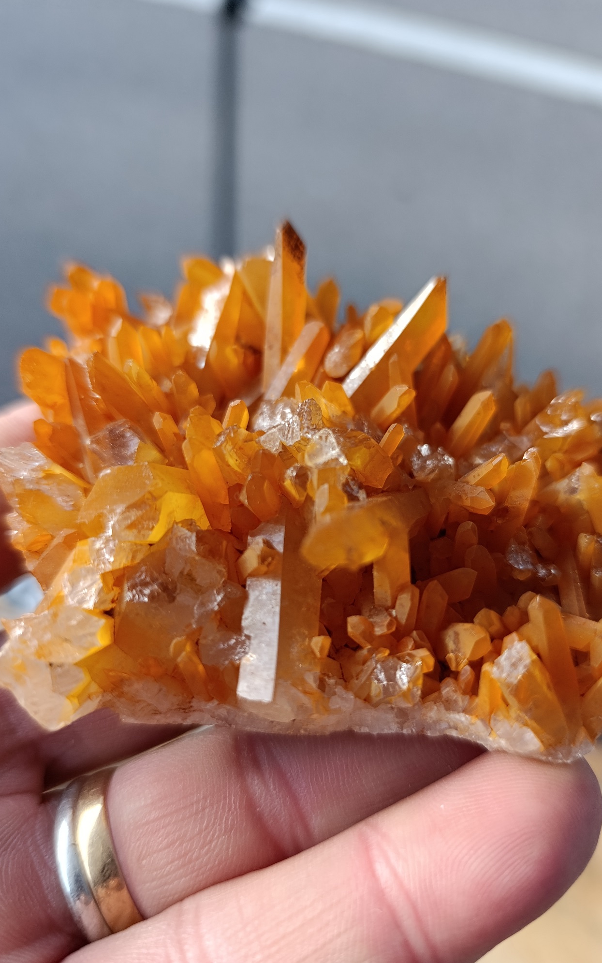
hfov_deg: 49.2
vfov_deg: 72.5
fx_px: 656
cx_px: 325
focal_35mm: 25
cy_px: 487
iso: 64
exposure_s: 1/100
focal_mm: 6.14
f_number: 1.6
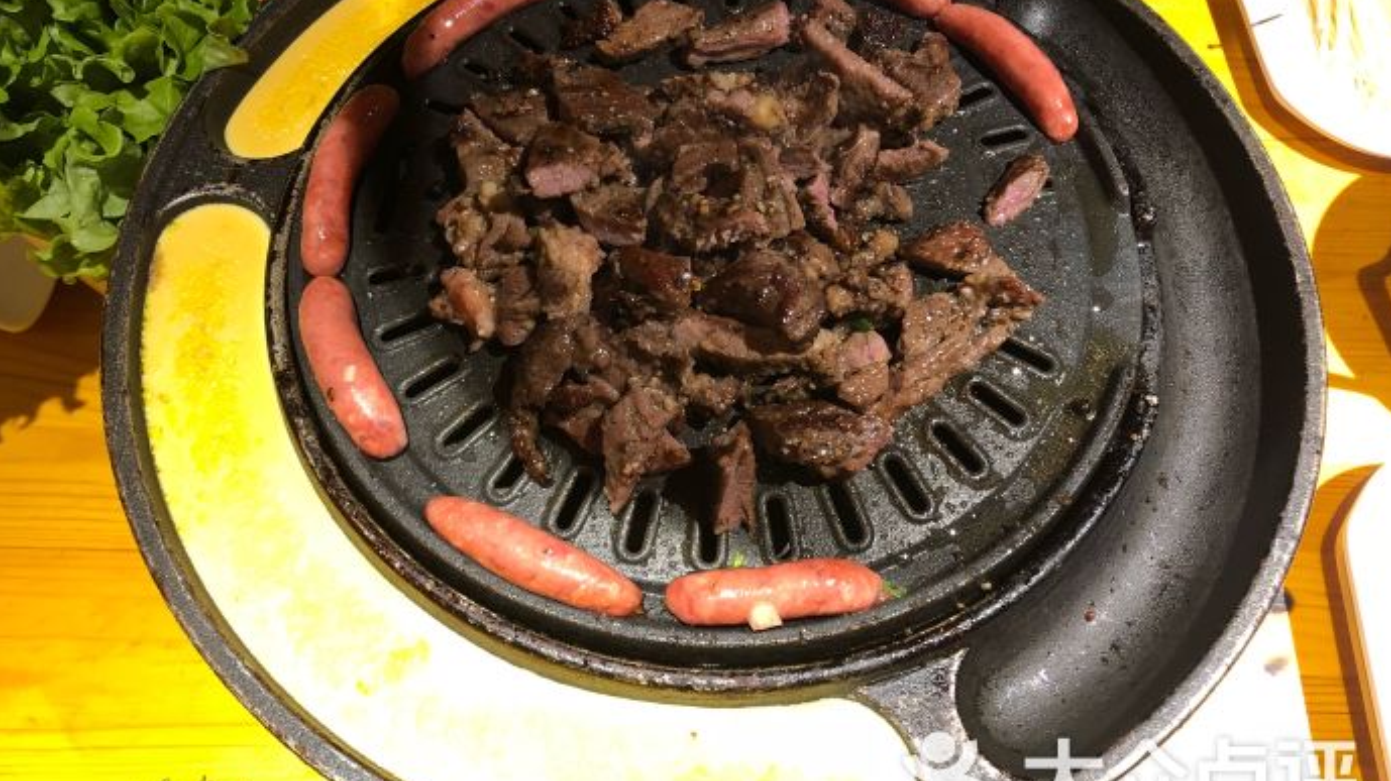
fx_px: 1143
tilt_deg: -62.4
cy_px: 354
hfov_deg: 62.6
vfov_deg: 37.7
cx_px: 703
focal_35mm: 31
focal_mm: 4
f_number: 1.8
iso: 40
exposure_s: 1/17
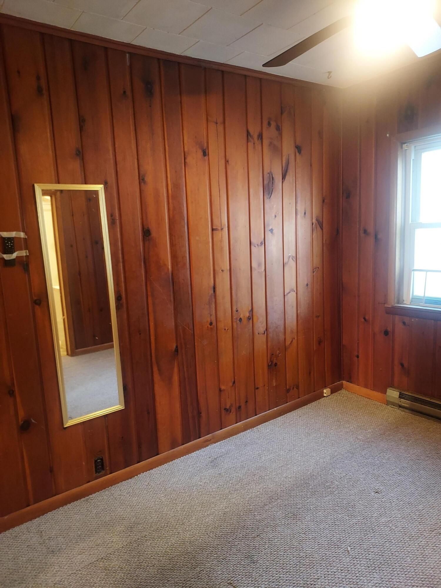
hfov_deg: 56.8
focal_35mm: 24
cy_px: 294
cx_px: 220
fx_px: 408
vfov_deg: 71.6
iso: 500
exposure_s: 1/24
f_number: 1.8
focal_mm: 4.6
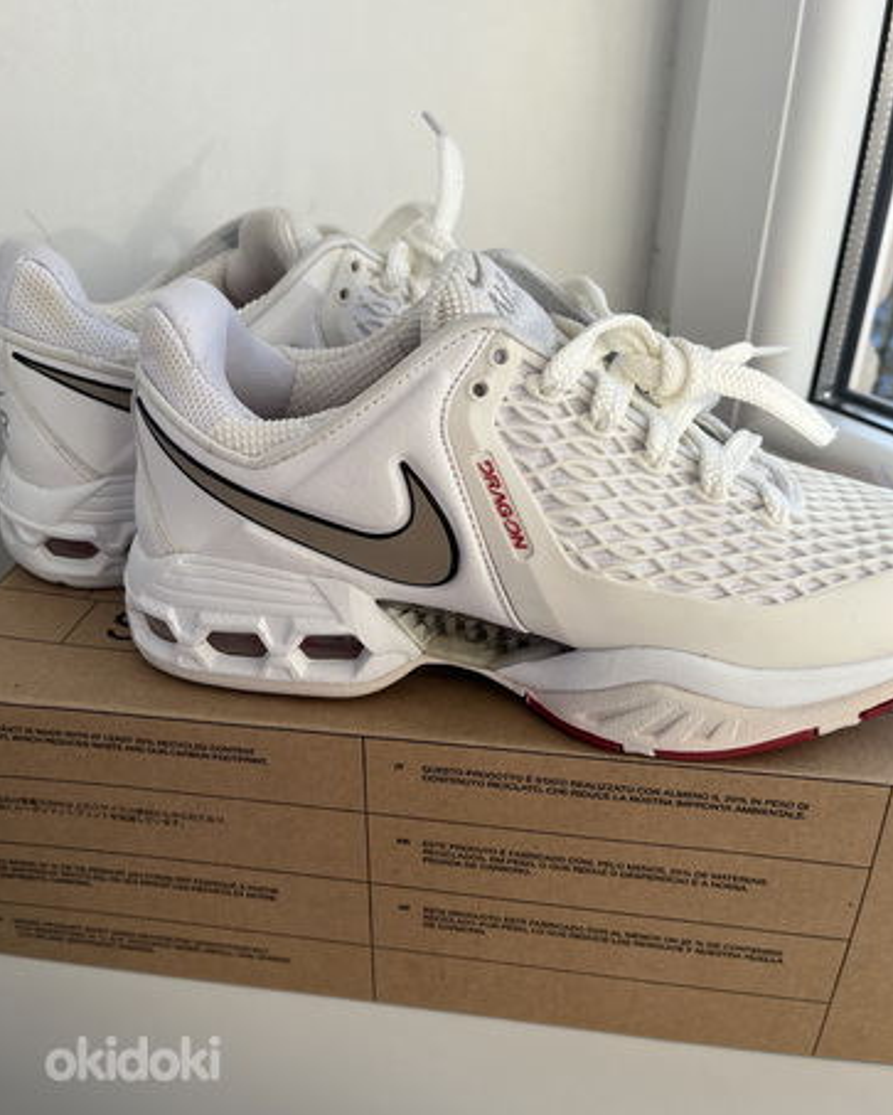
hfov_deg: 51.6
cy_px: 529
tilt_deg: -29.0
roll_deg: +0.8
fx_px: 924
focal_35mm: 28
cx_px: 437
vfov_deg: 62.1
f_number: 1.6
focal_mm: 5.1
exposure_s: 1/718
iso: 50
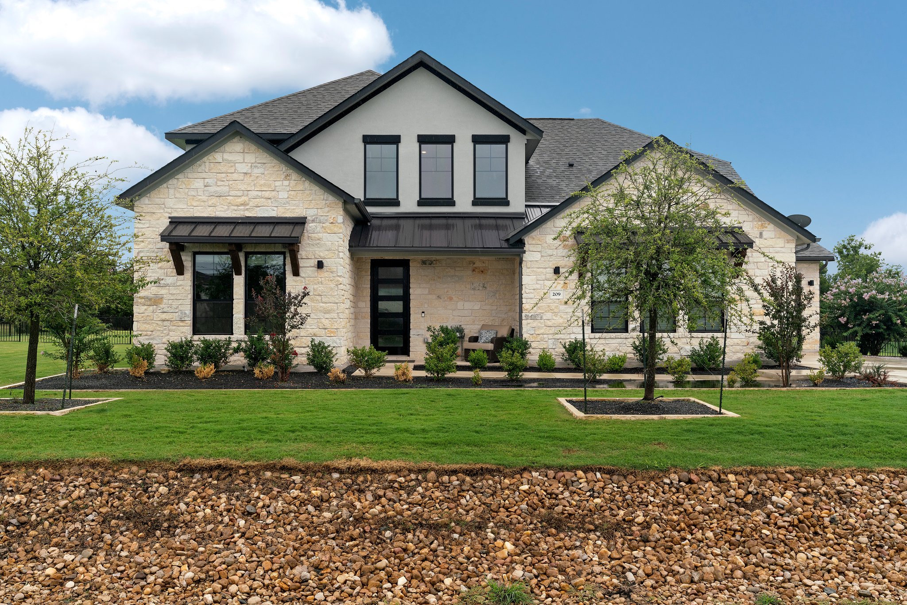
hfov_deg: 60.3
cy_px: 302
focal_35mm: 31
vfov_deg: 42.3
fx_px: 781
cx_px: 454
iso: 500
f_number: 8
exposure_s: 1/320
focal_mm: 31
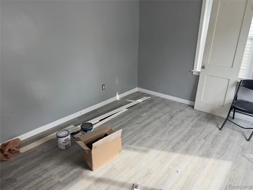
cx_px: 126
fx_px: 175
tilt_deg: -21.2
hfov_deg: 71.6
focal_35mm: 24
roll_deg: +1.7
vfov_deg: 56.8
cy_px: 95
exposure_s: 1/121
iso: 125
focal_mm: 6.76
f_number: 1.78
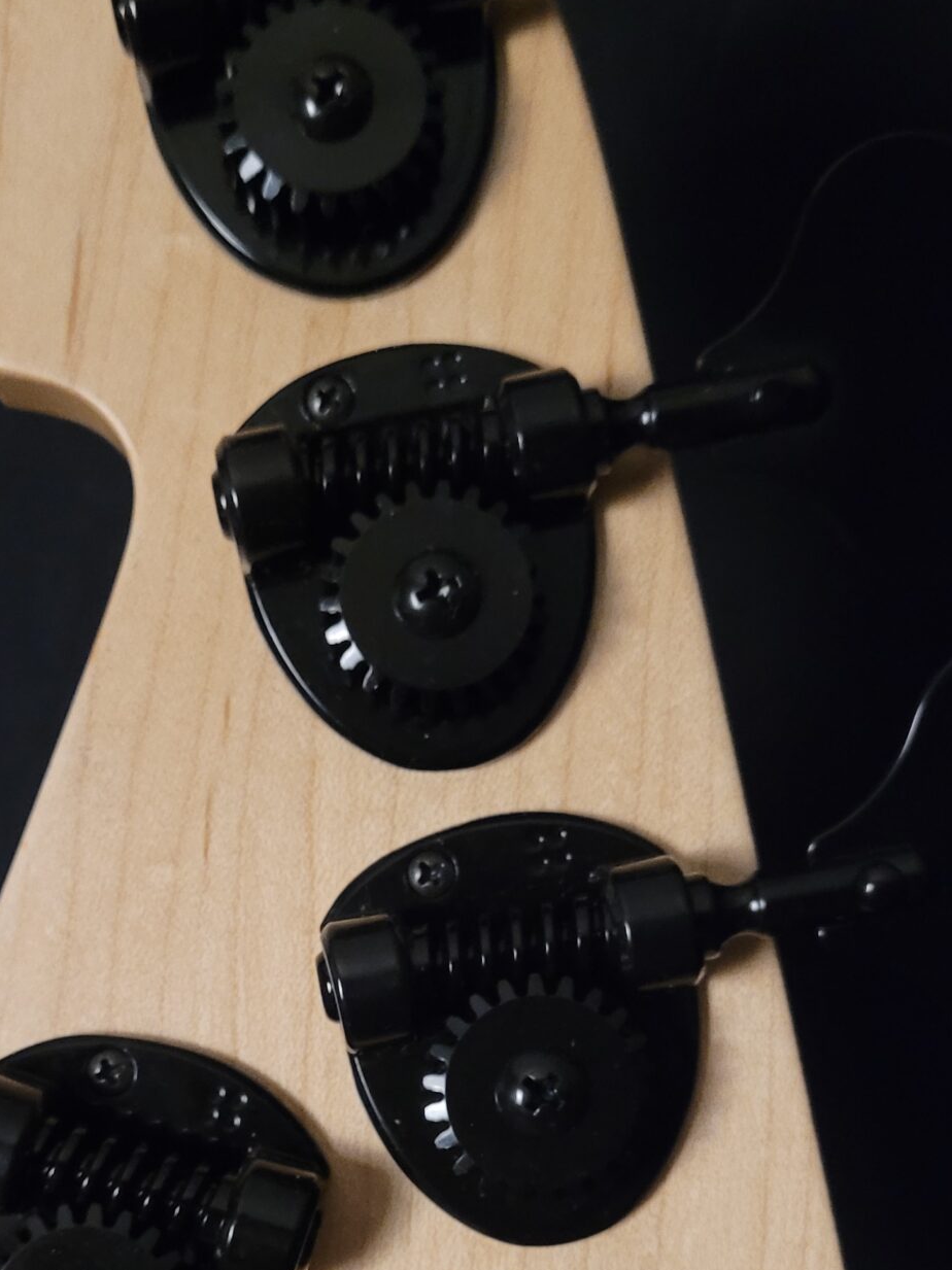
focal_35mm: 54
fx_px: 1981
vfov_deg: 34.9
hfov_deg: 26.9
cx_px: 361
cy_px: 931
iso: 1000
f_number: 1.8
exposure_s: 1/24
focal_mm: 5.4
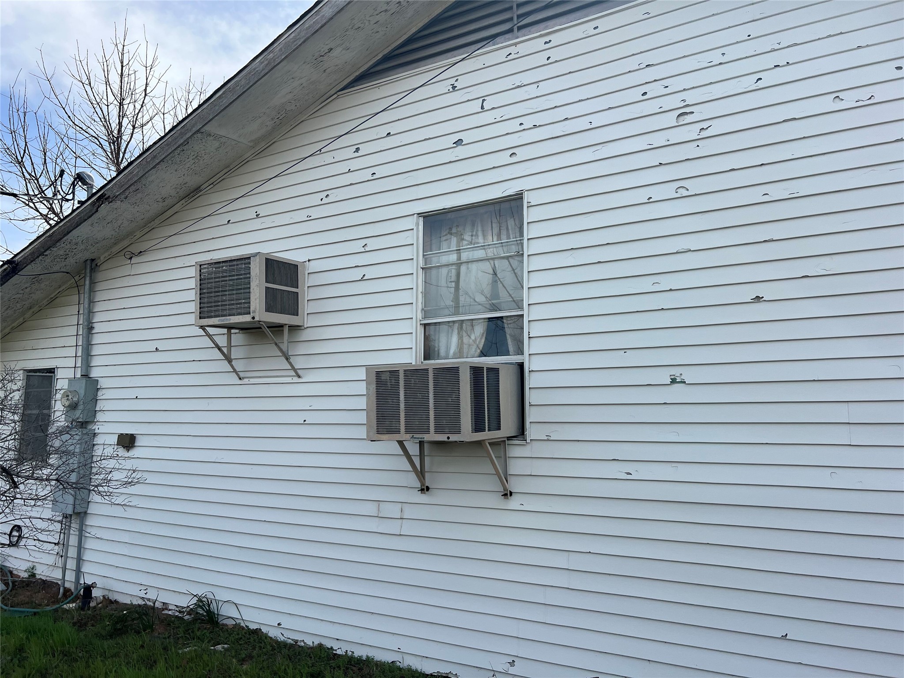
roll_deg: -0.3
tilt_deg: +7.9
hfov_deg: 67.3
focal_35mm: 26
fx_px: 679
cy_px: 339
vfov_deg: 53.1
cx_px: 452
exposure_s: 1/3968
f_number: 1.5
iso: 50
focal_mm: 5.7
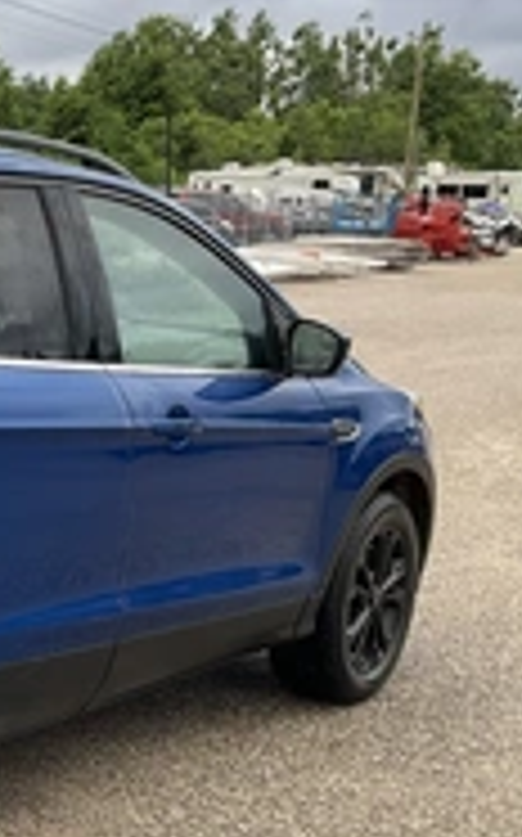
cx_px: -279
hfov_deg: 17.5
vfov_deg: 31.1
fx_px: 1505
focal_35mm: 66
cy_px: 454
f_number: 1.8
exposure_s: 1/187
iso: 20
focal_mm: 3
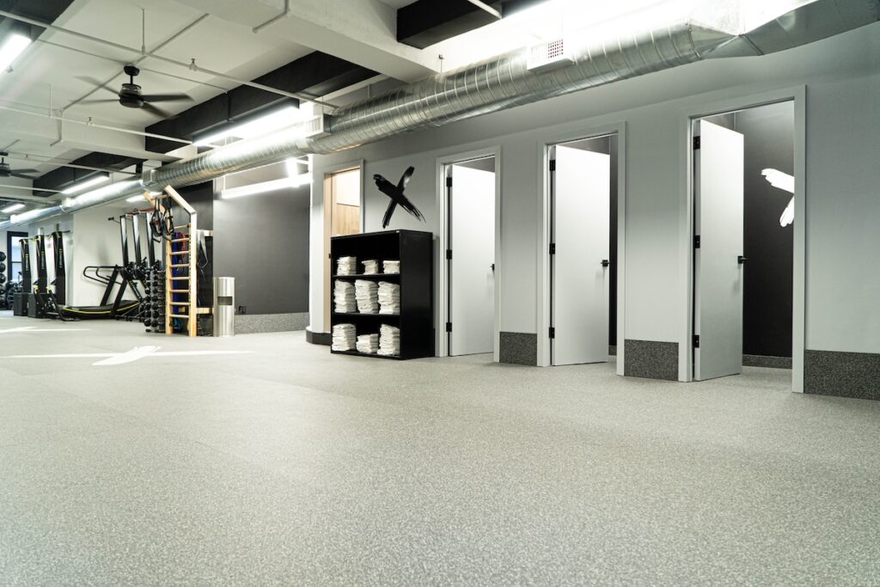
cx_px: 440
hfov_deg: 73.7
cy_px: 294
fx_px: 587
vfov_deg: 53.1
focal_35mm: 24
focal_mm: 24
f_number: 4
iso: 1000
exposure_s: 1/60
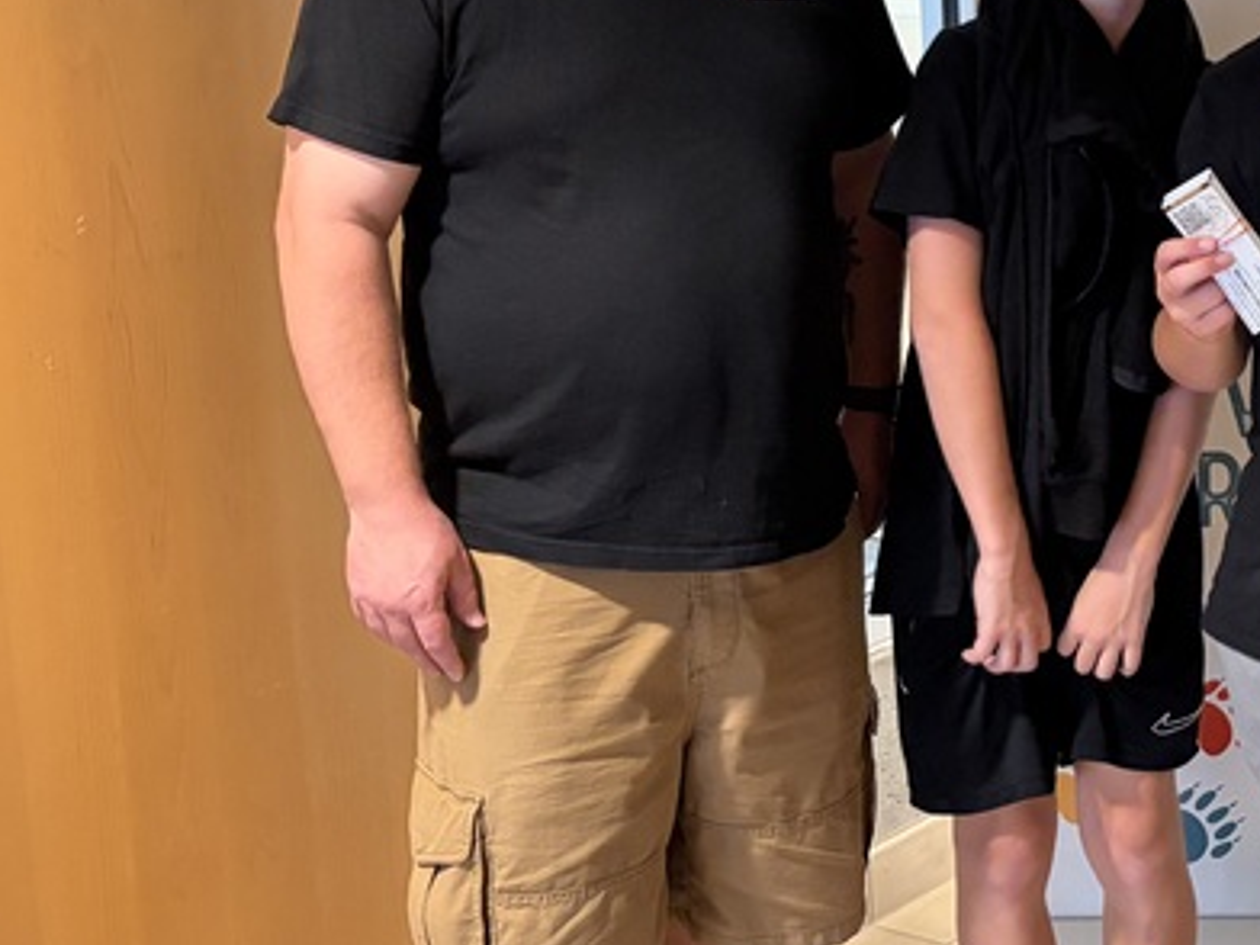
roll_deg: +0.3
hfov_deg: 26.2
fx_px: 2475
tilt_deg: -10.8
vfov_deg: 21.4
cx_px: 1411
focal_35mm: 68
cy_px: 212
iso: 400
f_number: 1.6
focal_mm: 5.96
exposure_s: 1/40
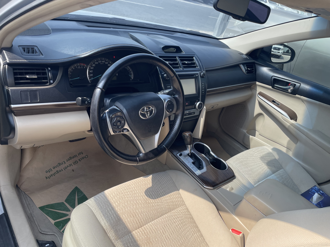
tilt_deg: -29.3
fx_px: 248
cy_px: 124
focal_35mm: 26
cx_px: 165
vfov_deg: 53.1
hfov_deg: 67.3
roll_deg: -15.4
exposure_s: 1/779
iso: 32
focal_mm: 4.2
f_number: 1.6
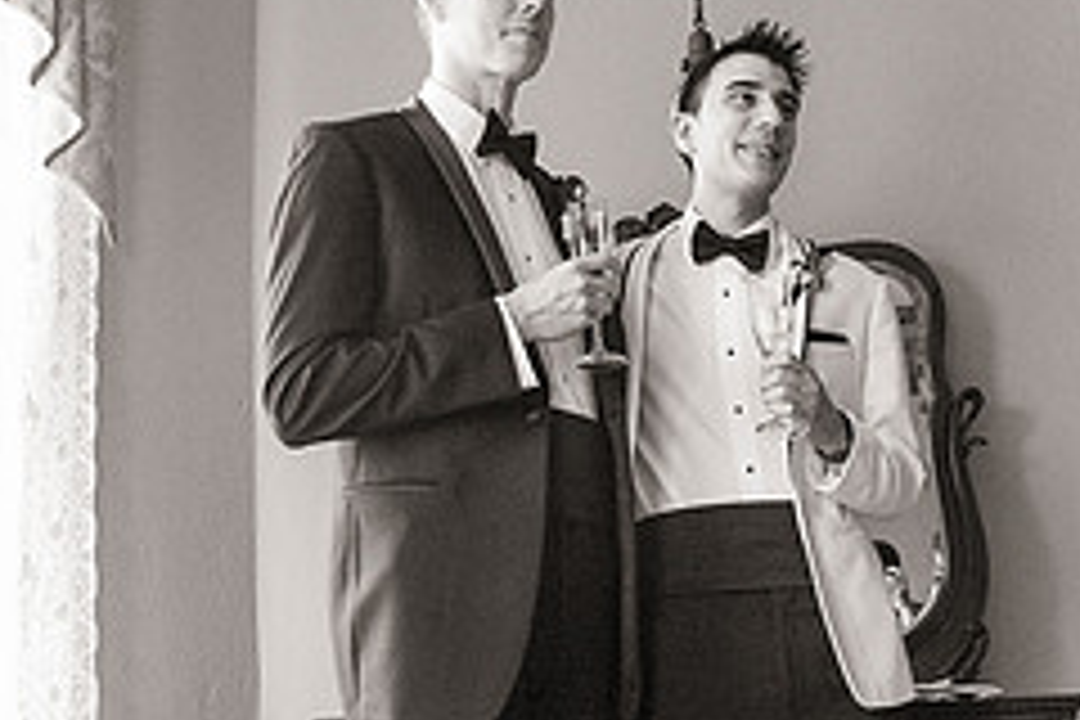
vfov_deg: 23.1
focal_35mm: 58
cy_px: 549
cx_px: 783
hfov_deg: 33.9
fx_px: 1740
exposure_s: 1/250
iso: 5000
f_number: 4.5
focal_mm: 24
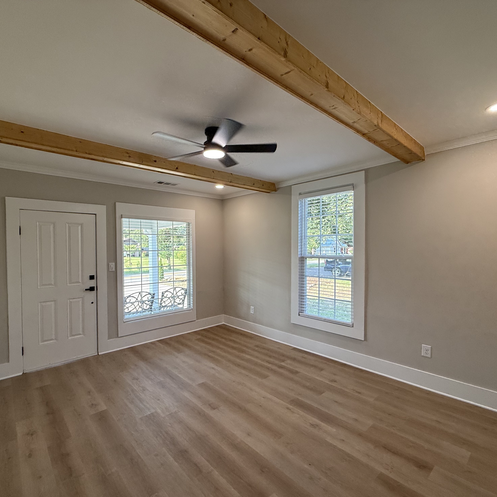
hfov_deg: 83.8
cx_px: 227
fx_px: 276
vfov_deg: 84.0
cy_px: 255
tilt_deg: -0.5
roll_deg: +0.6
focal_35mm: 17
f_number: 2.2
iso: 100
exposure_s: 1/120
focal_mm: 2.22
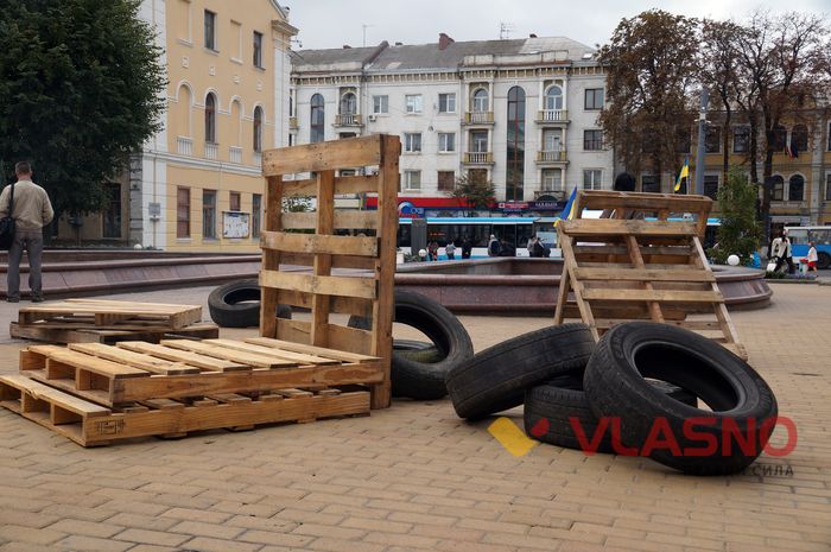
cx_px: 416
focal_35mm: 39
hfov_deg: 49.6
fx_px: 899
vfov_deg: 34.1
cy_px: 276
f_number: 8
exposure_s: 1/250
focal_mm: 26
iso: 100
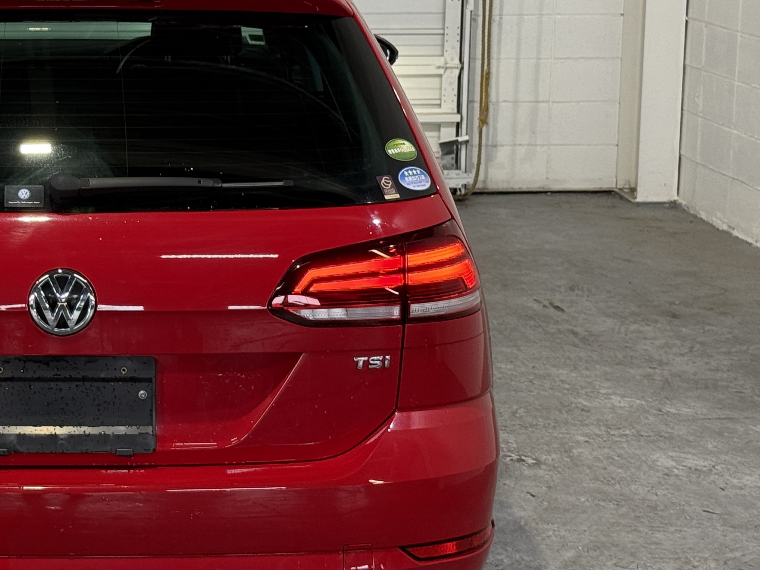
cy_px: 180
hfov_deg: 20.2
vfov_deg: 15.5
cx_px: 62
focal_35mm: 95
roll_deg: -0.3
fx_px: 2086
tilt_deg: -8.5
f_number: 1.78
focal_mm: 6.76
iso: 100
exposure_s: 1/60
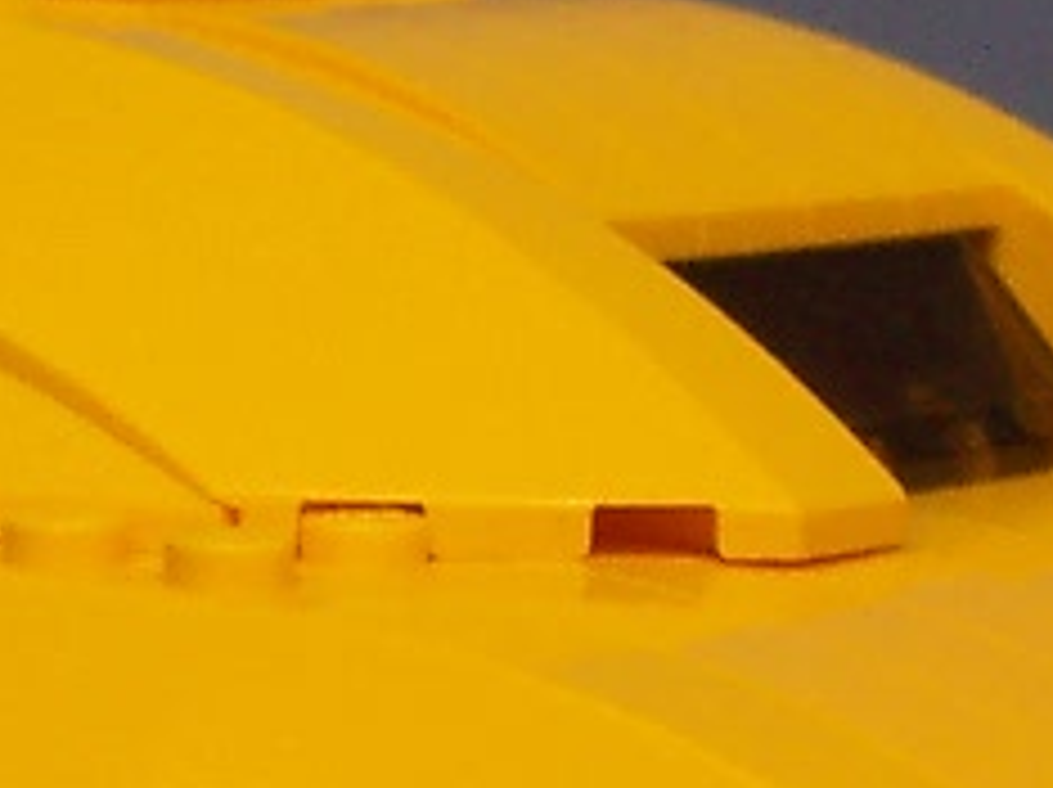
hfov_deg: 10.3
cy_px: 1202
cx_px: -126
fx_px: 5774
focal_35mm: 190
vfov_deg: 7.7
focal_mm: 5.6
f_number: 2.8
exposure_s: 1/45
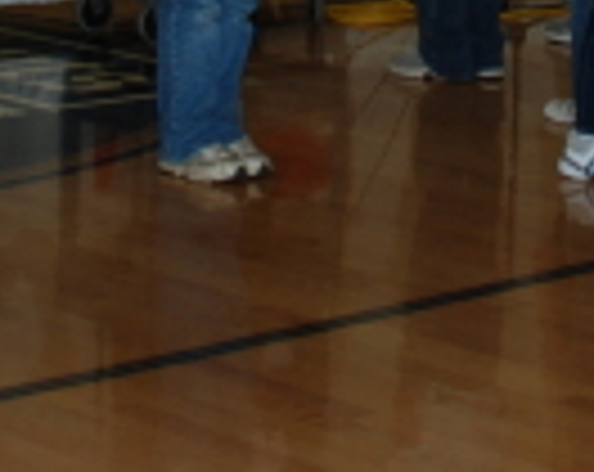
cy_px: -283
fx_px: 2403
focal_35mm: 137
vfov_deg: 10.7
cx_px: 410
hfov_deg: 14.1
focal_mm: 20
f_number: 3.8
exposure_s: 1/60
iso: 200
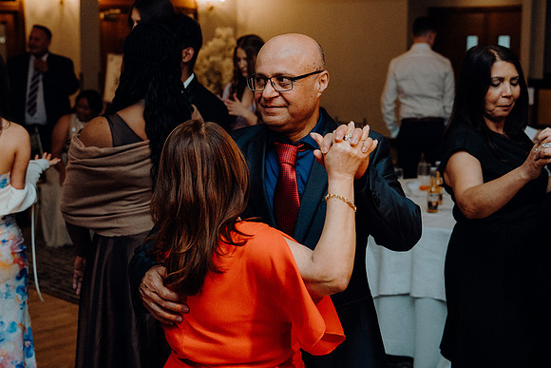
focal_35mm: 61
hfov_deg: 32.9
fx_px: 934
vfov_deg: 22.3
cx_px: 276
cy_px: 184
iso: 2500
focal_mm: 41
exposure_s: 1/200
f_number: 3.5
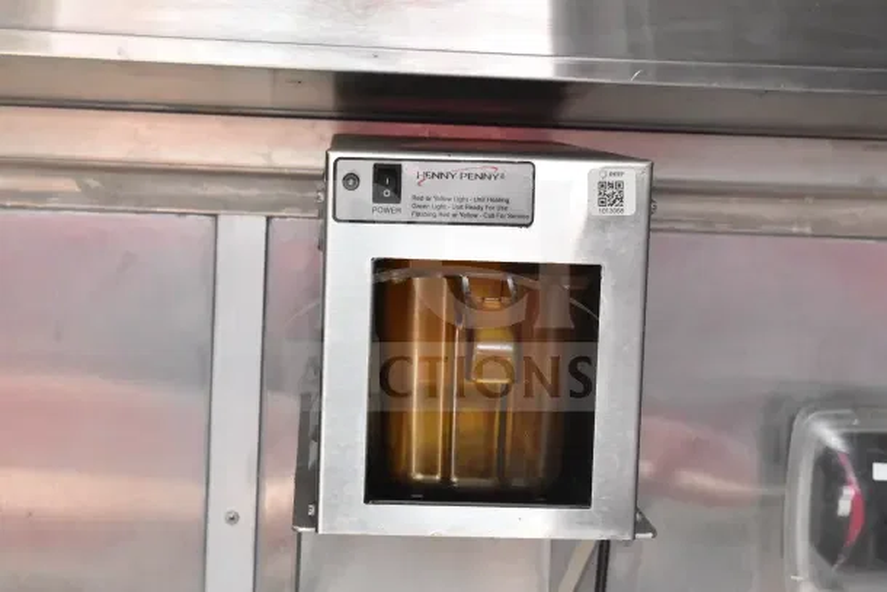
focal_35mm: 75
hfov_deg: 27.0
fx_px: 1848
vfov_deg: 18.2
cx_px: 444
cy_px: 296
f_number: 9
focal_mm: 50
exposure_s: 1/320
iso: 6400
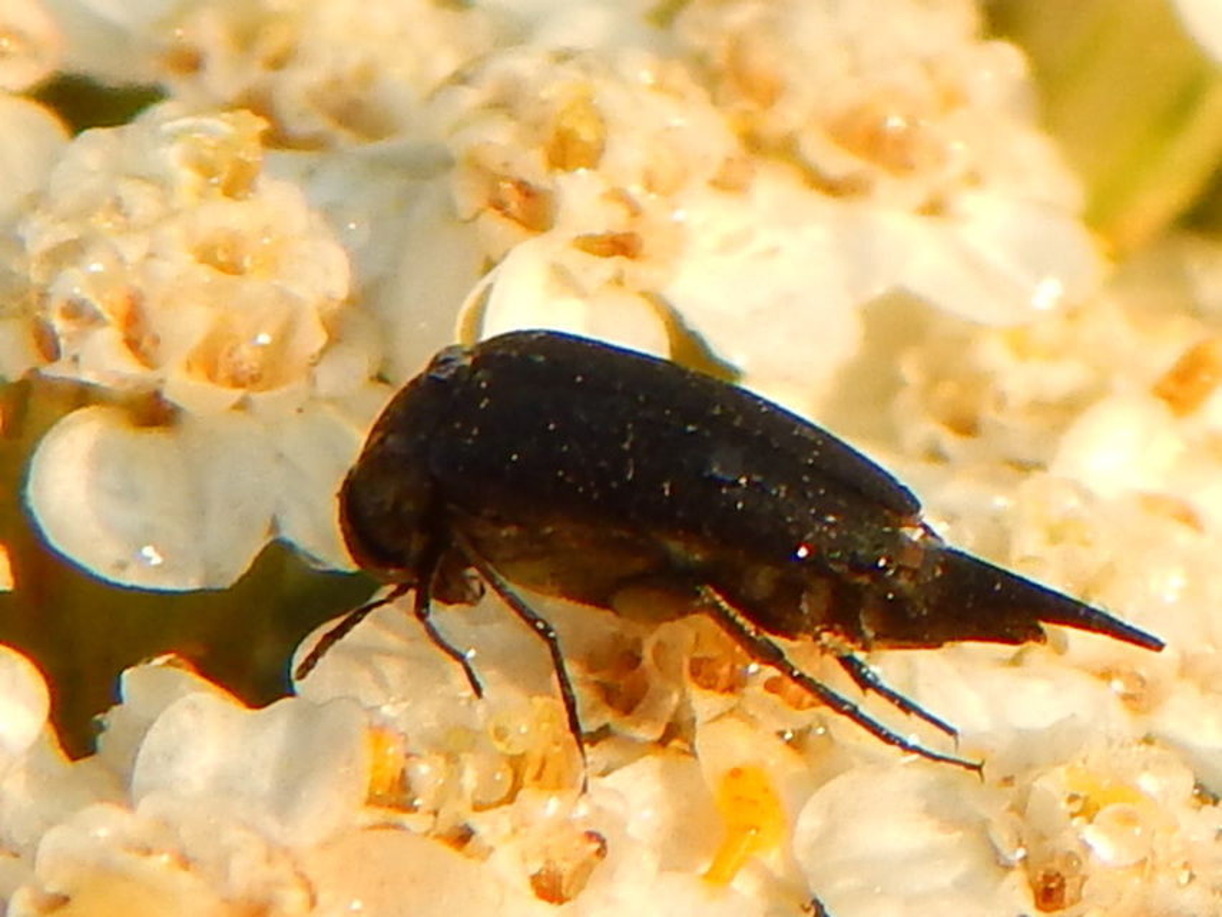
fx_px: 1518
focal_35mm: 43
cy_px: 458
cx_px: 611
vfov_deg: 33.6
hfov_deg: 43.8
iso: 125
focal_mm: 7.7
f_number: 3.6
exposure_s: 1/640
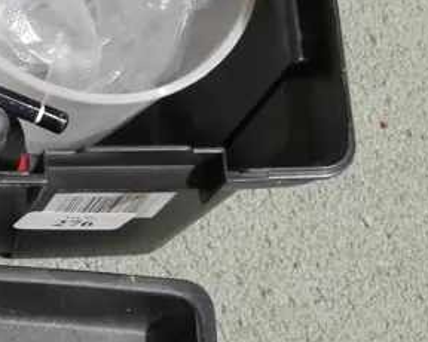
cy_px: 154
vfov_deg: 12.3
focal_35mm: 125
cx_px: -230
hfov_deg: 14.3
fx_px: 1582
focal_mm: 18
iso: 1000
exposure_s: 1/60
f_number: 4
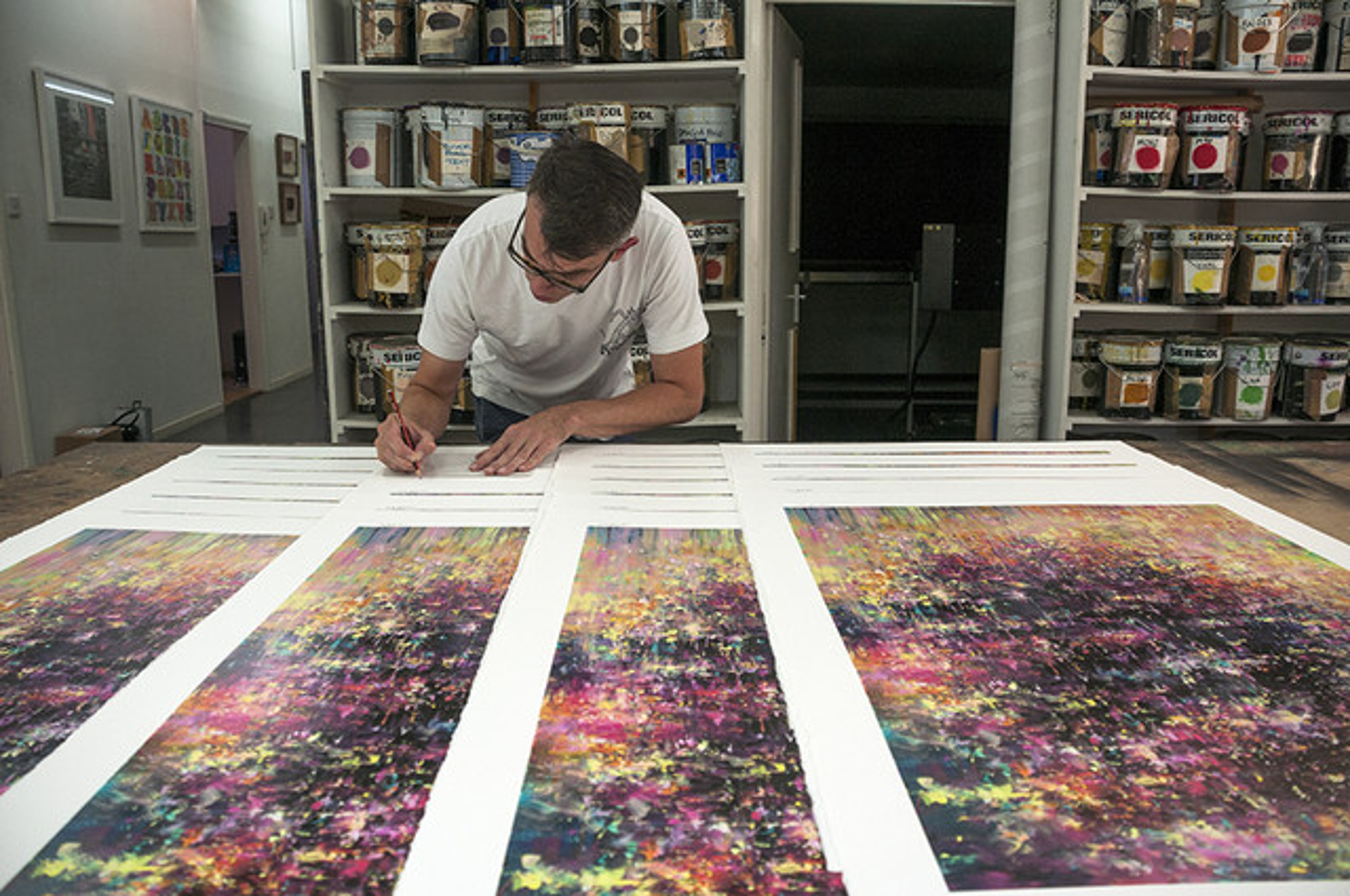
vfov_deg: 43.5
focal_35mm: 30
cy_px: 448
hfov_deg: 62.0
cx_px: 675
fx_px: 1124
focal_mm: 20
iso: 200
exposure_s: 1/125
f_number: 4.5
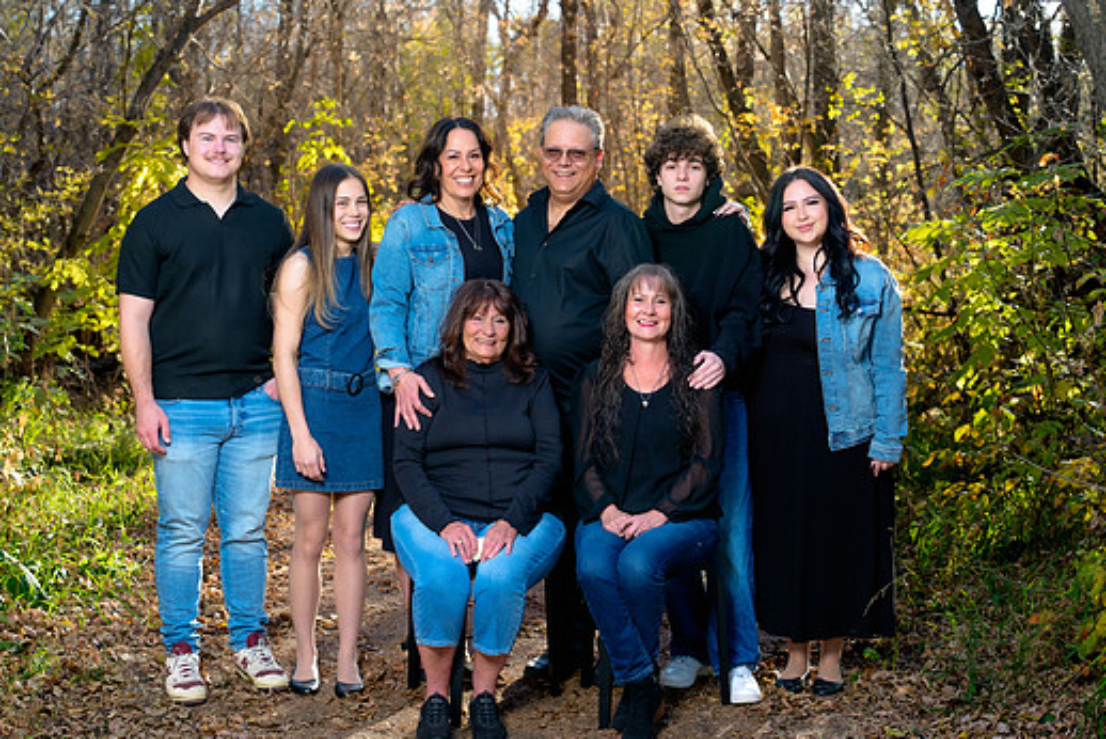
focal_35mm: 56
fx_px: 1721
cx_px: 506
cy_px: 339
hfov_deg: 35.6
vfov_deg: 24.2
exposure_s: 1/160
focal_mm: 50
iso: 640
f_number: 4
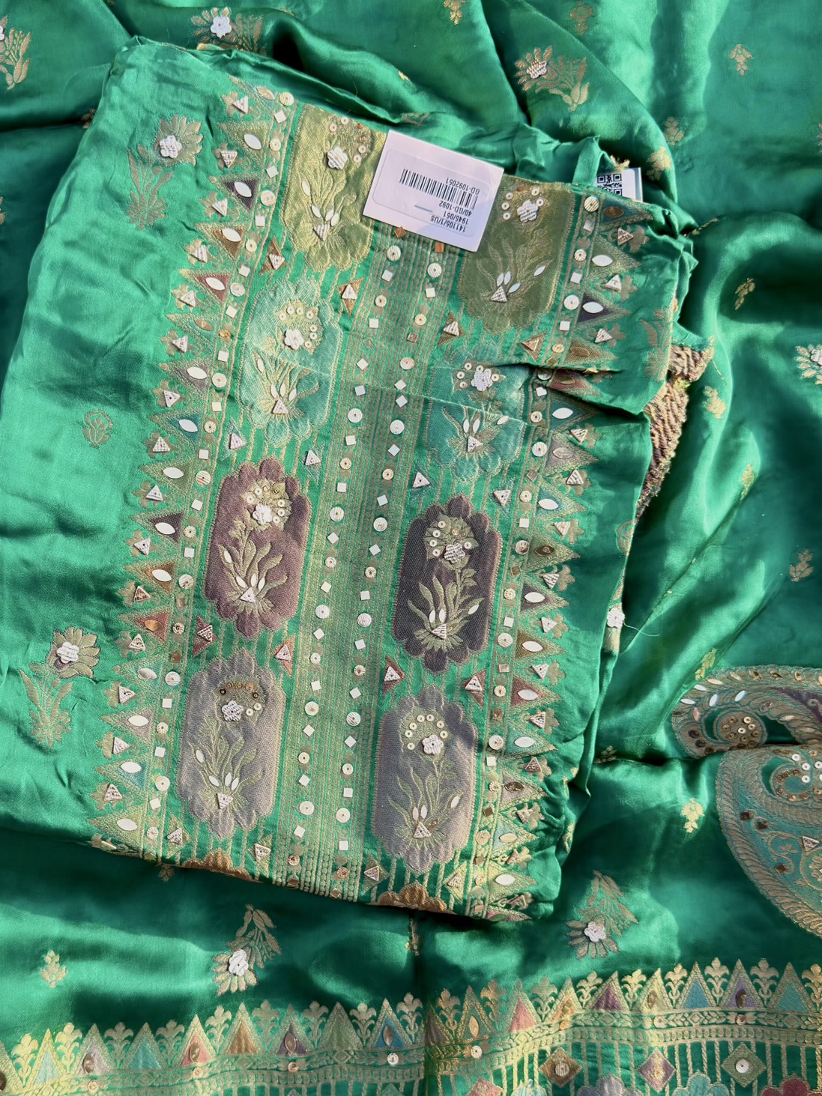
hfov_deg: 40.4
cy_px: 628
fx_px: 1108
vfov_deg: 52.4
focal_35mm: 35
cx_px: 303
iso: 64
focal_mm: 6.76
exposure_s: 1/702
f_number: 1.78
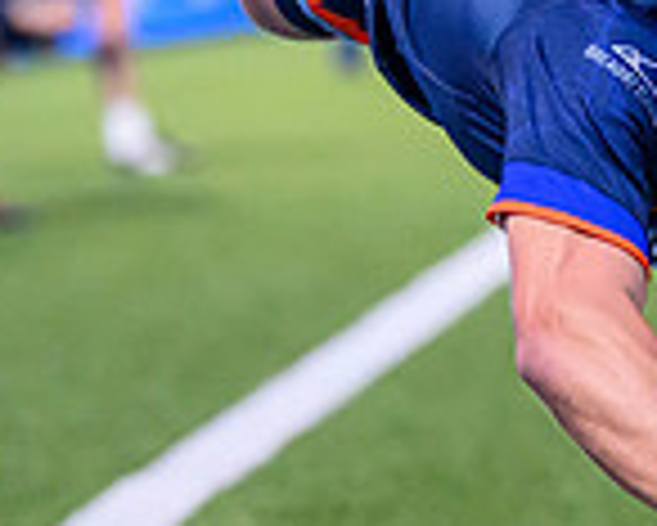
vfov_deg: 2.4
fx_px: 12317
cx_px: 764
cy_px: 478
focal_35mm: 633
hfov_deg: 3.1
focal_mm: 125
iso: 4000
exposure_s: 1/1250
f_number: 3.2
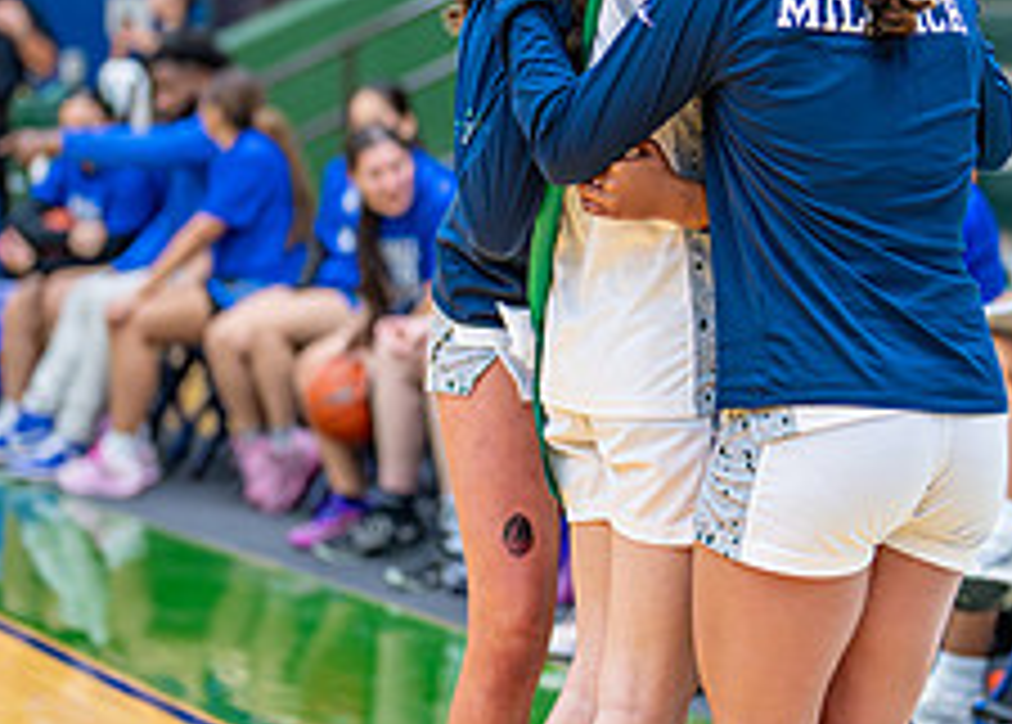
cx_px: 699
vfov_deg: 9.8
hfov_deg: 13.6
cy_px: 250
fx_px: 4228
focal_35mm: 147
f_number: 1.2
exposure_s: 1/500
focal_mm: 50
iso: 640
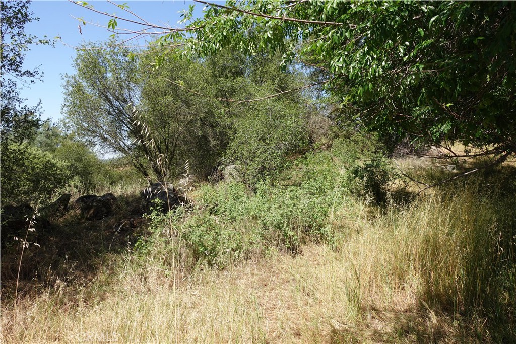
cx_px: 258
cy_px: 172
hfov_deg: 73.7
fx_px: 344
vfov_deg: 53.1
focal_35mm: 24
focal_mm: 9.4
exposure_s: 1/250
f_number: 5.6
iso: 125
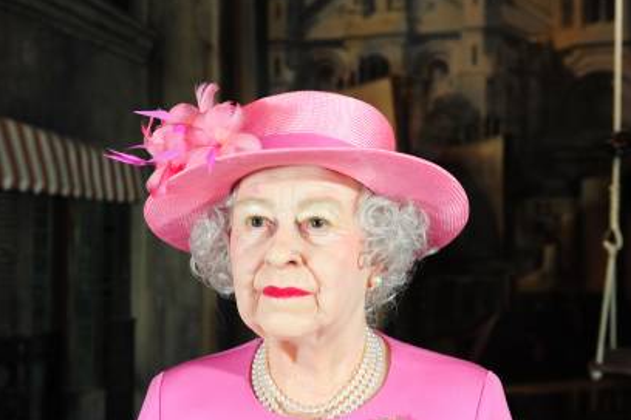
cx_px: 316
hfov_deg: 37.5
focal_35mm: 53
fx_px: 929
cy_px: 222
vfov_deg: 25.5
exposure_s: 1/50
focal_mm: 48
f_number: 5.6
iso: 1250
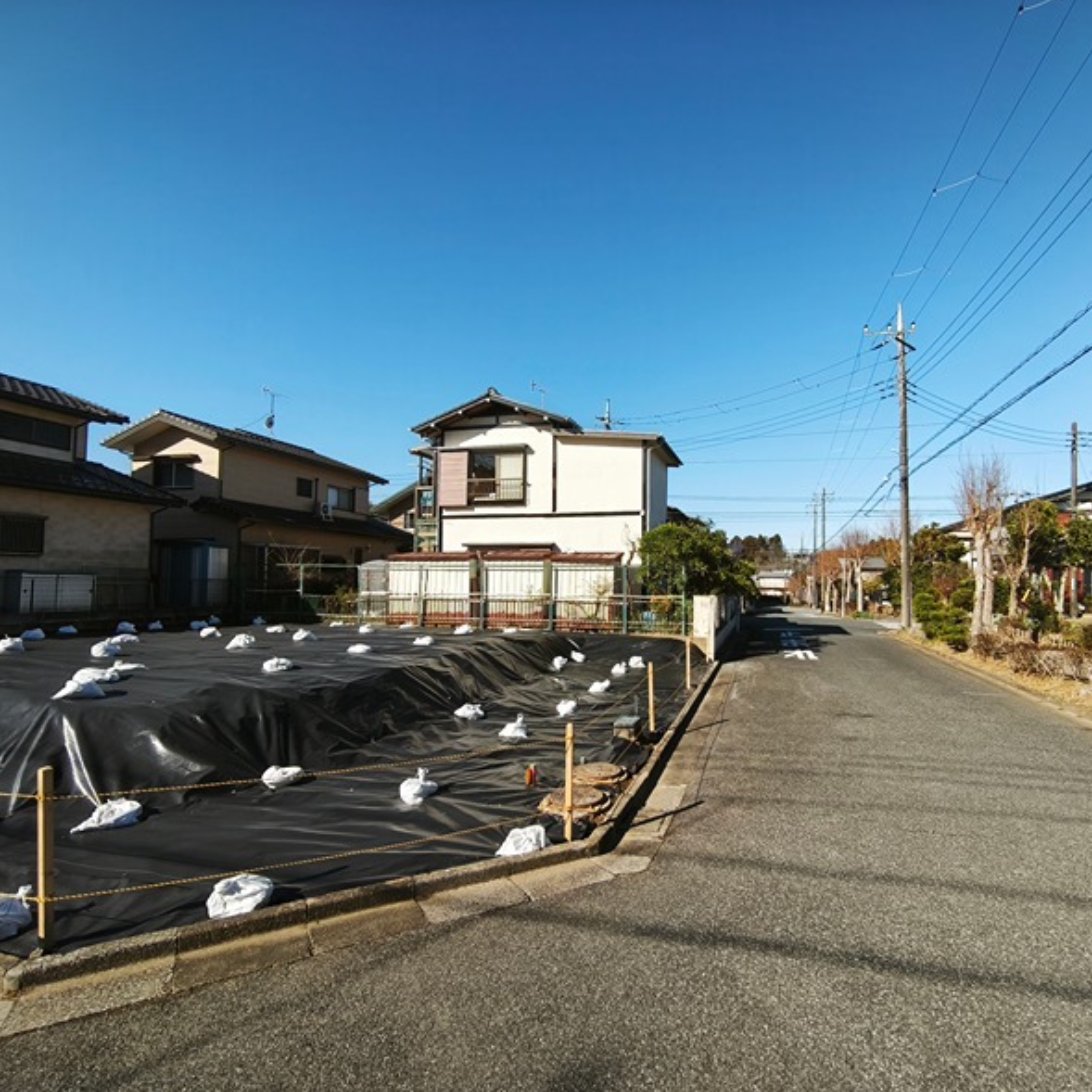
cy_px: 551
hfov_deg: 80.4
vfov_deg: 80.7
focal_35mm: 18
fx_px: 642
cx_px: 608
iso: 50
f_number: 2.2
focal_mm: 1.91
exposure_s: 1/744
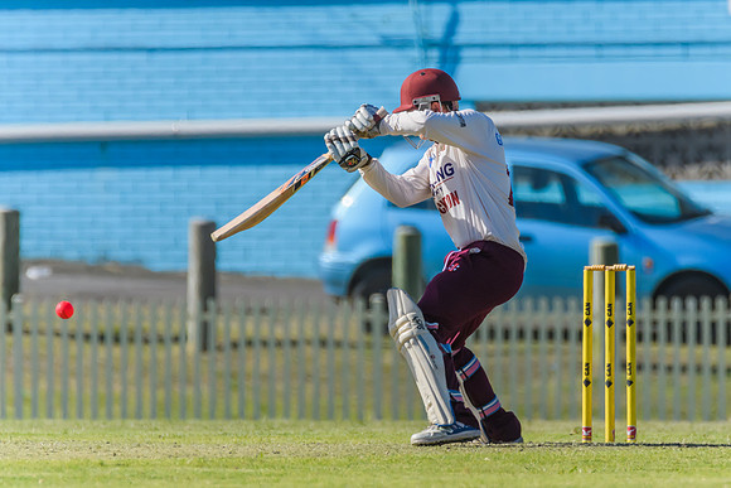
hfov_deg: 2.0
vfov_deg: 1.3
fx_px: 20953
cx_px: 416
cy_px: 262
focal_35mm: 1032
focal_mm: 600
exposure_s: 1/4000
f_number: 6.3
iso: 640
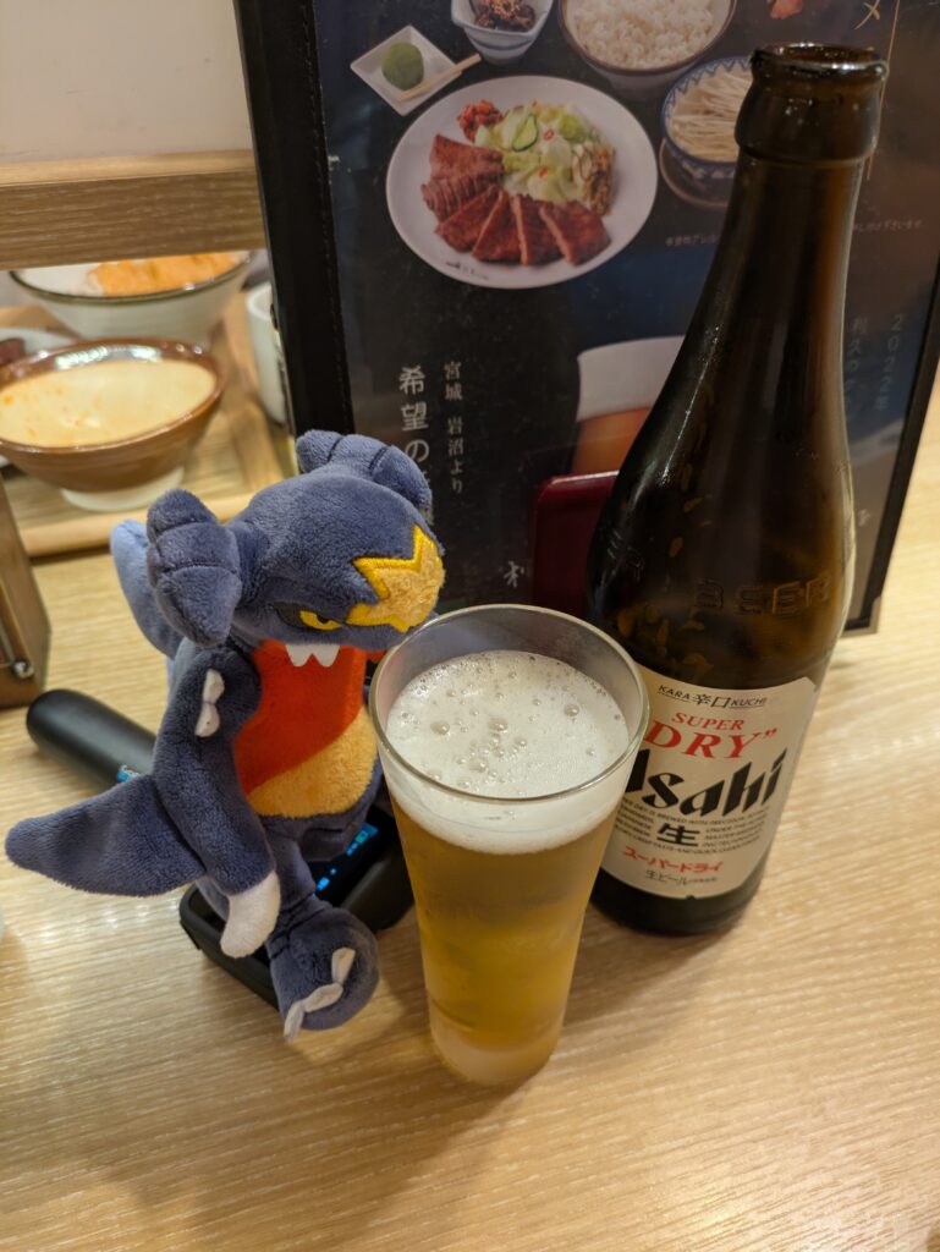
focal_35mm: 25
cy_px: 626
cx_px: 470
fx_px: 904
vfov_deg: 69.4
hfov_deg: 54.9
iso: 219
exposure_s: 1/50
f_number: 1.89
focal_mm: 5.43
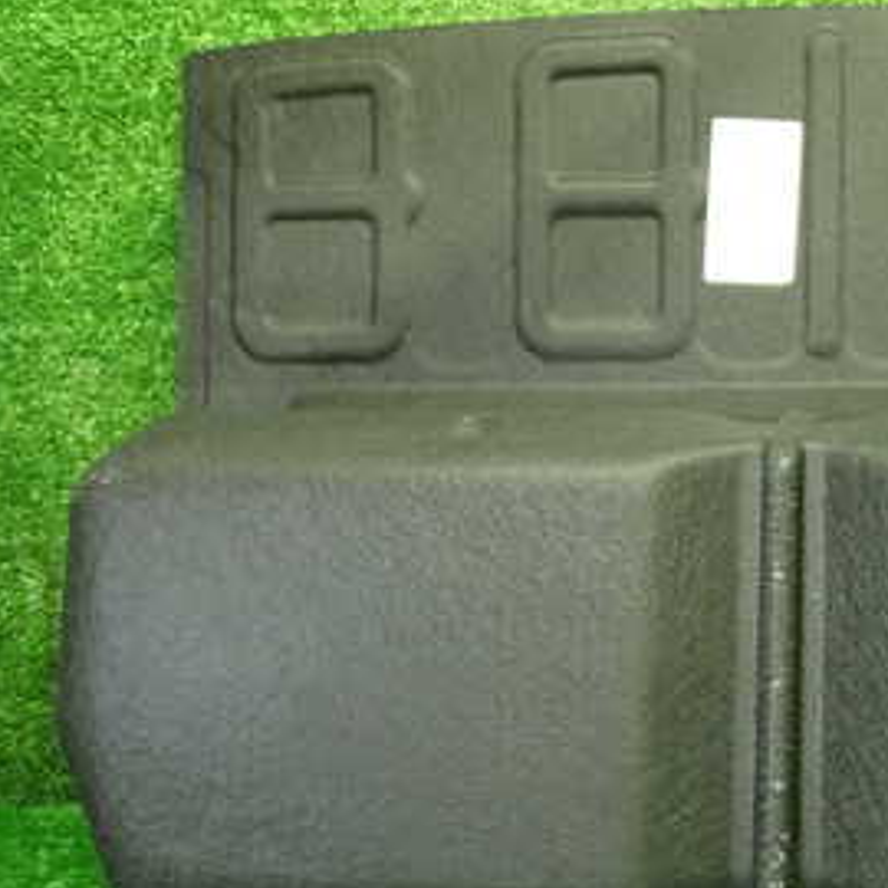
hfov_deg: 27.7
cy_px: 539
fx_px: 1712
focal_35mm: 59
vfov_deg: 29.0
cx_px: 845
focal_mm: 5.4
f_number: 2.3
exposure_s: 1/30
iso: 320
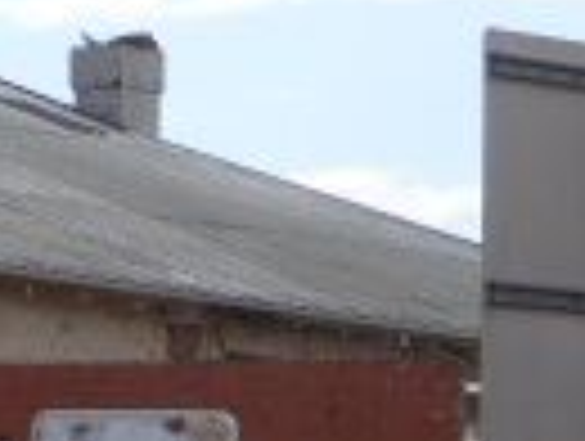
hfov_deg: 5.3
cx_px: -549
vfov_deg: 4.0
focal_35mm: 368
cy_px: 580
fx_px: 6231
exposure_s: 1/500
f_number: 4.5
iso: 80
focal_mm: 12.5
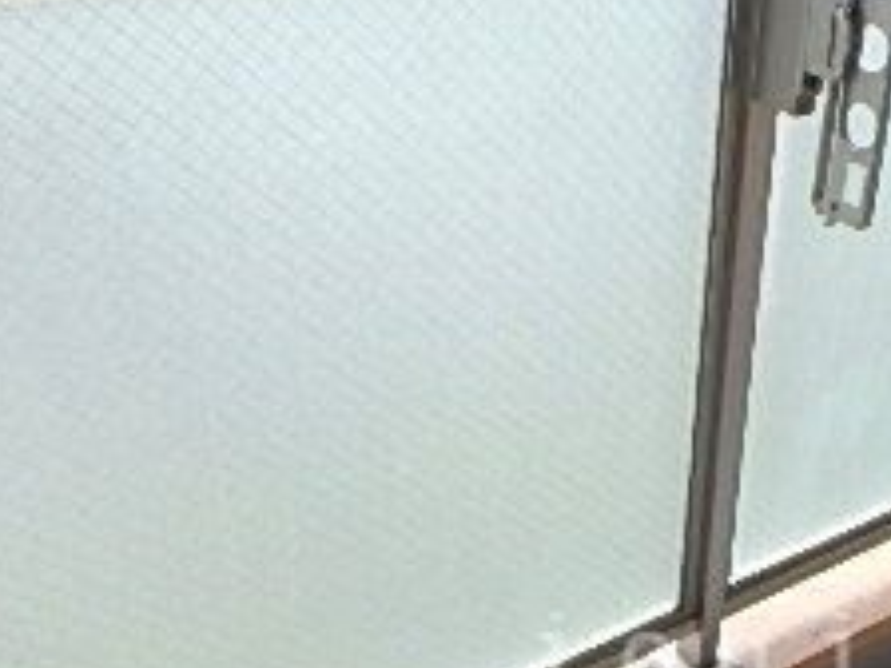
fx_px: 1544
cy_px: 660
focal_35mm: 60
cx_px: 803
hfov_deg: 30.7
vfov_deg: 23.4
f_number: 3.5
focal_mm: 3.7
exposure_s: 1/500
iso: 125
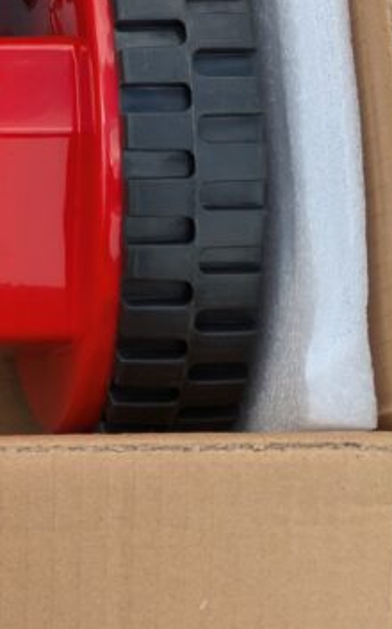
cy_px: -37
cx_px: -442
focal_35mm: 157
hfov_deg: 7.9
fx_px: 2689
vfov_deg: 13.1
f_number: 1.89
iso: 44
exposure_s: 1/885
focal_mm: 5.43
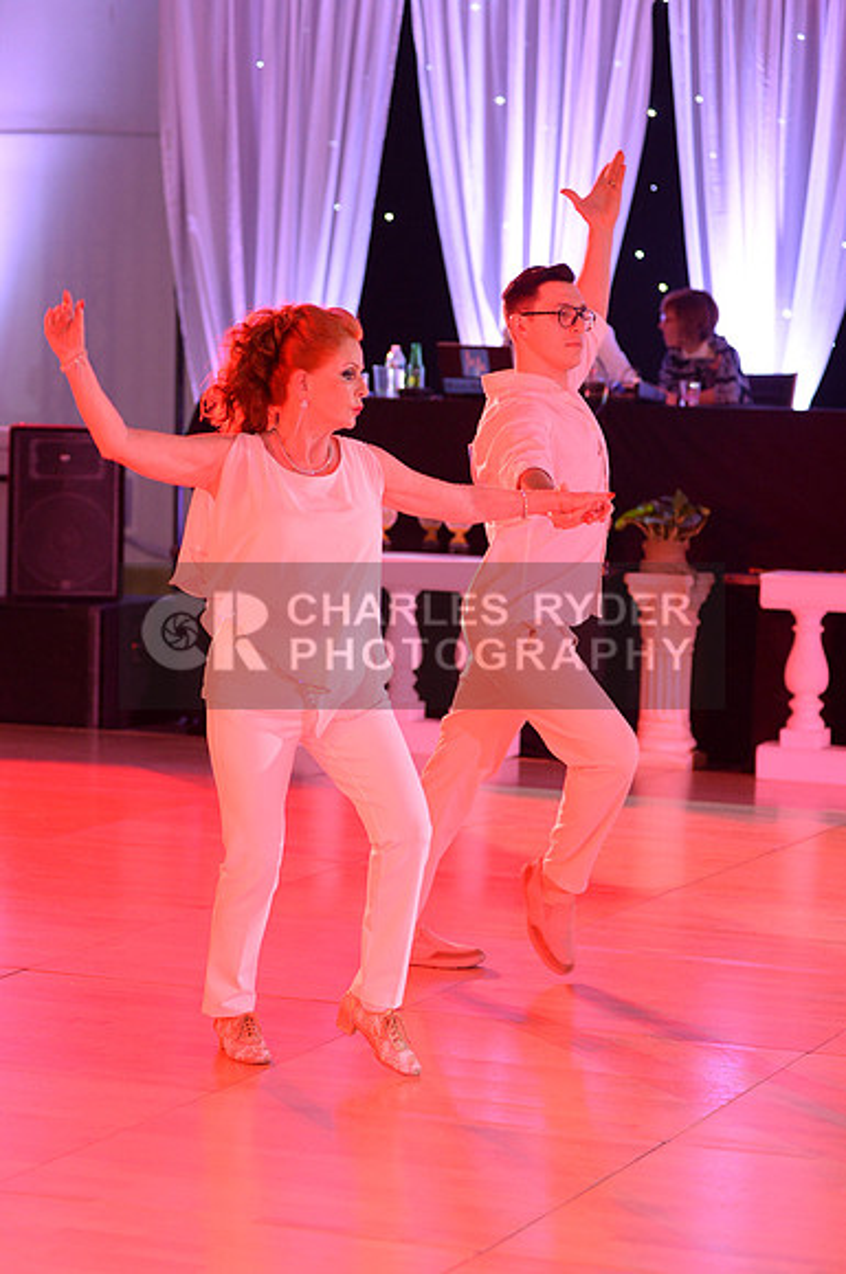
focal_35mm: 100
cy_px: 637
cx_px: 423
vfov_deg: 20.4
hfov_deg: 13.6
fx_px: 3535
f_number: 4
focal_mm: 100
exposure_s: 1/250
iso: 3200
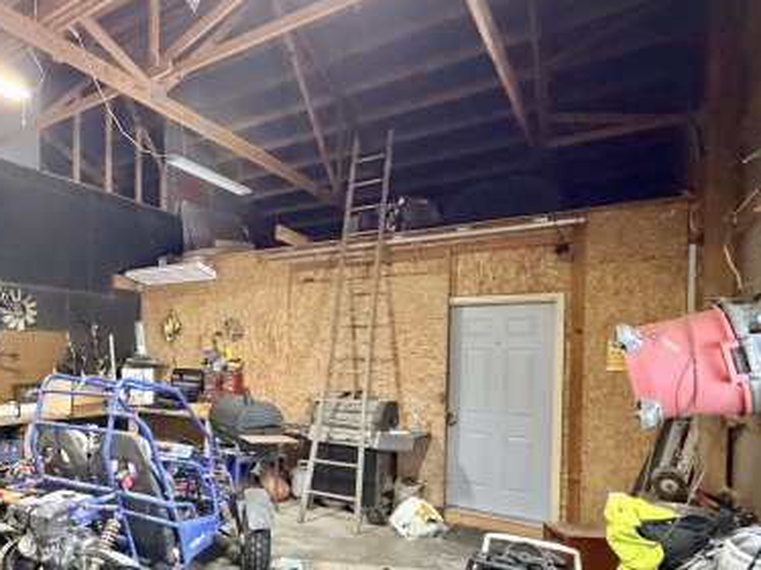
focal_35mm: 25
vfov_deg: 54.1
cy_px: 362
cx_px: 162
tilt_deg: -0.7
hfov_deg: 63.9
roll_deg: -0.5
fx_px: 549
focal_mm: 2.22
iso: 1250
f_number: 2.2
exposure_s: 1/60
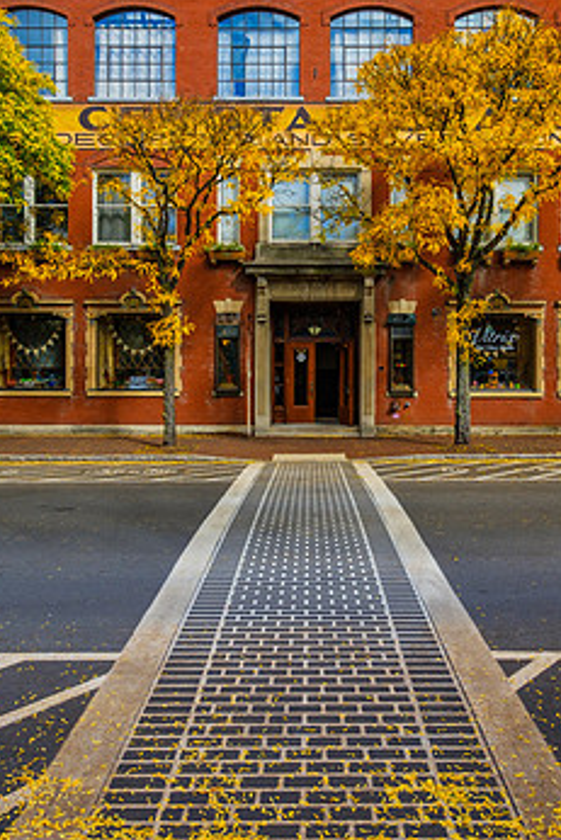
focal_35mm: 26
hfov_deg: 49.5
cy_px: 369
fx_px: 607
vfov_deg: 69.1
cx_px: 308
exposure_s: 1/70
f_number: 8
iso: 200
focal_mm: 13.2
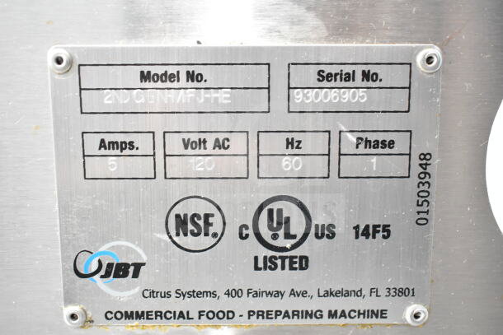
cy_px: 168
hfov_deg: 47.9
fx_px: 566
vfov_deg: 33.0
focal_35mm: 40
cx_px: 252
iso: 2000
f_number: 4
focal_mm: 27
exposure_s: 1/40
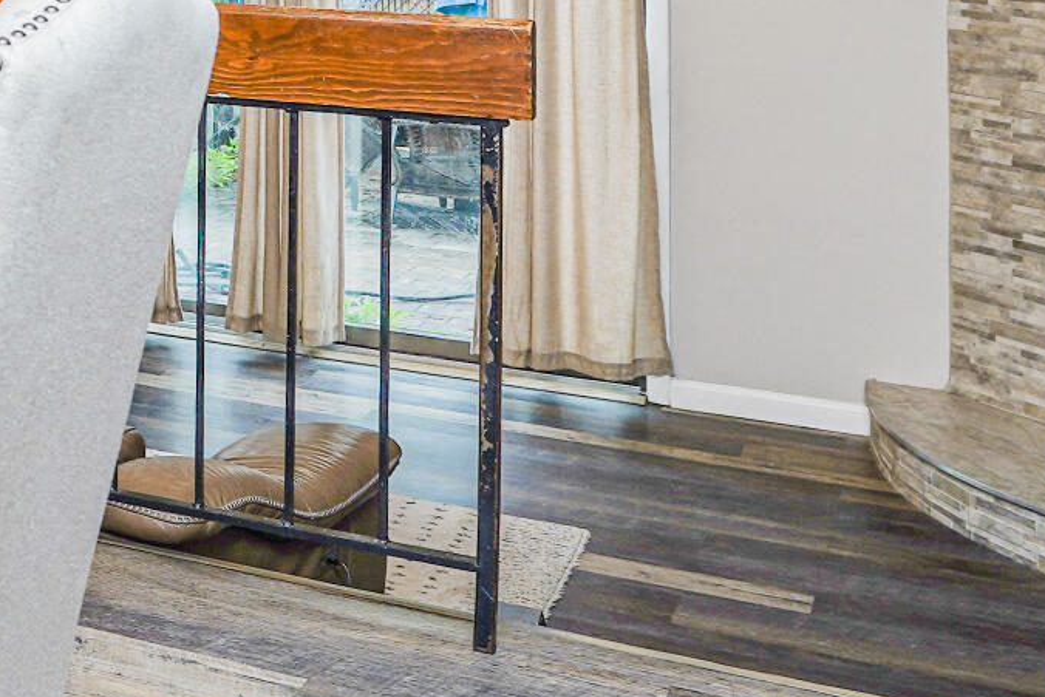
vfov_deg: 17.9
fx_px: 2061
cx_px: -527
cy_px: -213
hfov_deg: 23.0
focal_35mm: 71
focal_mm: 16
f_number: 4.5
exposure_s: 1/40
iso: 64
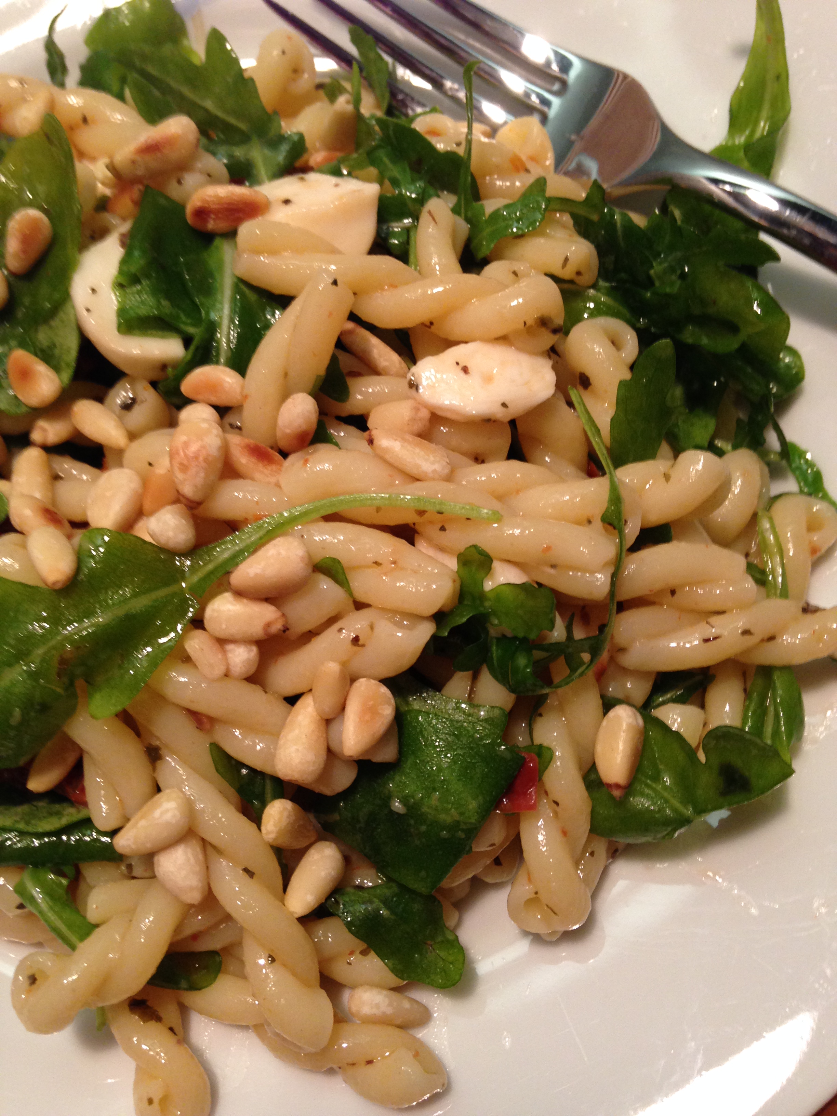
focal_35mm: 33
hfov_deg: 42.9
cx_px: 418
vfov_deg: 55.4
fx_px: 1064
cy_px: 558
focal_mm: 4.12
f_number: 2.4
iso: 125
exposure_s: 1/20
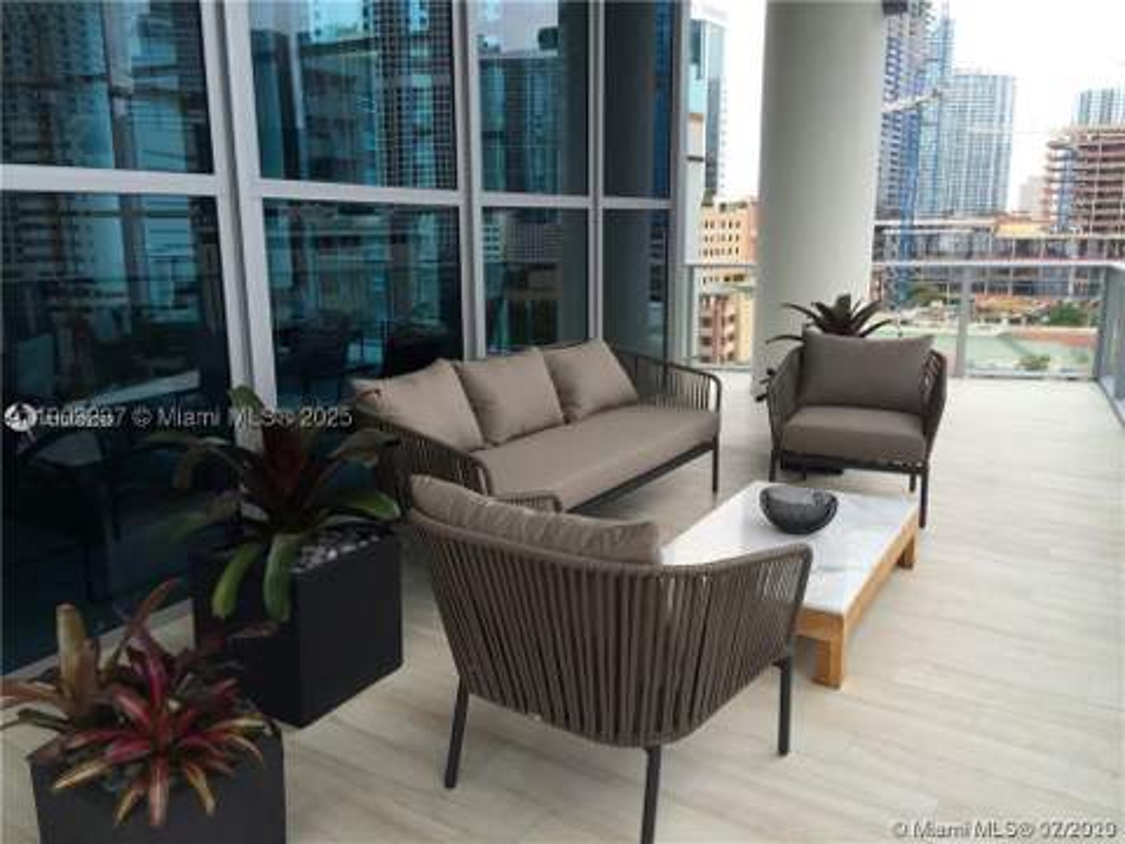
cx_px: 562
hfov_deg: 61.7
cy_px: 422
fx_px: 942
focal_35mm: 29
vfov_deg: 48.2
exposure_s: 1/641
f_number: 2.2
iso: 32
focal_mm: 4.15
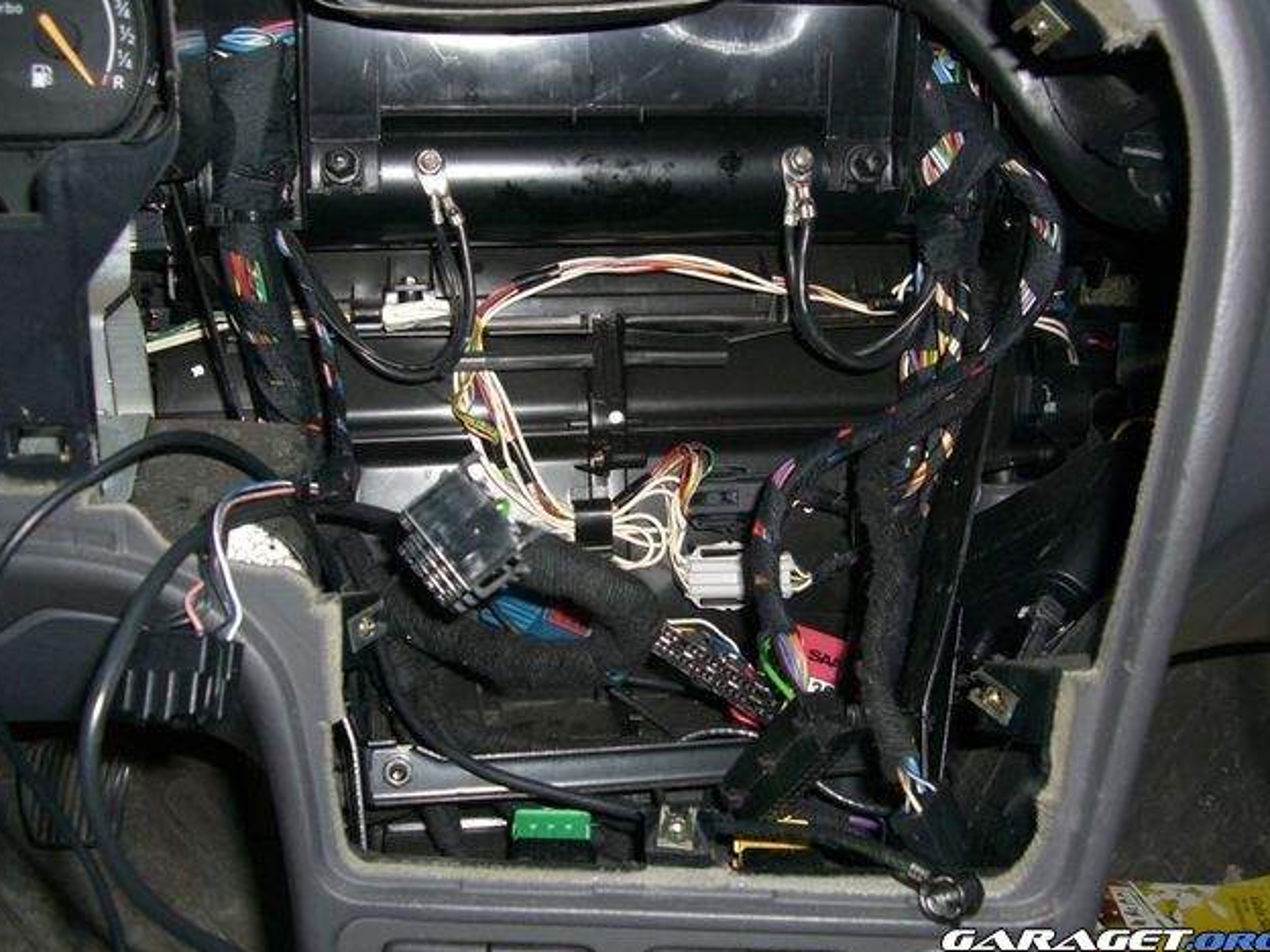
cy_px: 472
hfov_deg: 47.9
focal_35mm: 39
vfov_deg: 36.8
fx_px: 1431
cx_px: 639
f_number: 2.8
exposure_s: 1/60
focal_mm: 7.9
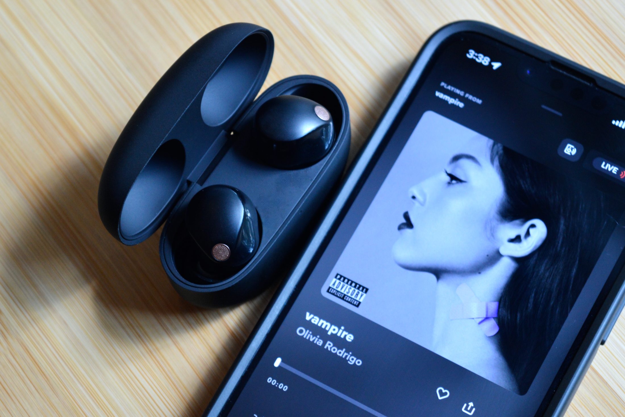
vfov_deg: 16.6
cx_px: 312
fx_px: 1432
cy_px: 208
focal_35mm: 82
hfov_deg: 24.6
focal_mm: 55
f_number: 5.6
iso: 400
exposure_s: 1/15
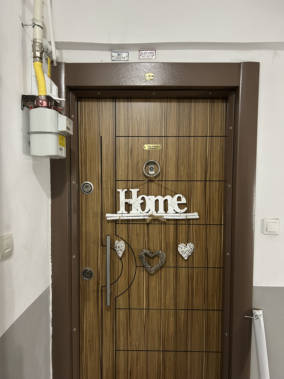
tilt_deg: -3.0
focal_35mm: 26
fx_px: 284
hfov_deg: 53.1
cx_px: 142
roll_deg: -1.2
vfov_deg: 67.3
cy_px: 190
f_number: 1.5
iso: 500
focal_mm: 5.7
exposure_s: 1/33
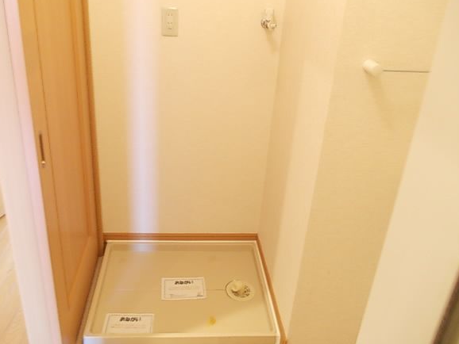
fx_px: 411
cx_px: 216
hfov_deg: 58.3
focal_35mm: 31
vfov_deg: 45.4
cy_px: 155
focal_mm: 4
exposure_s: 1/8
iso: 200
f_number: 2.7
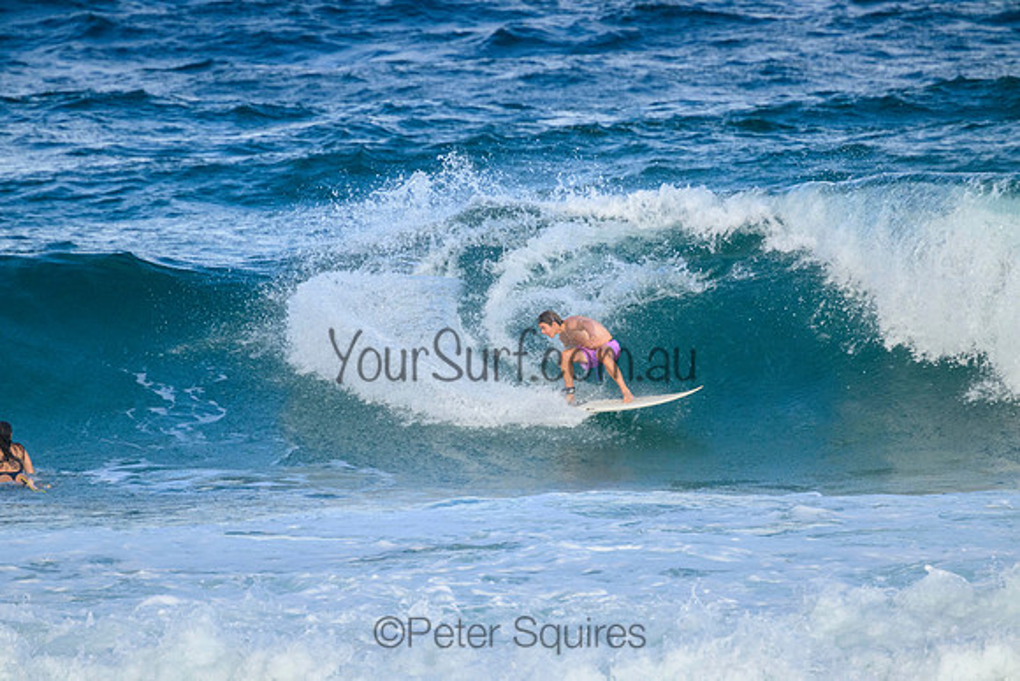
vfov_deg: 1.7
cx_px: 510
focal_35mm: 800
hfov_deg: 2.6
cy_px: 340
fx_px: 22671
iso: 2200
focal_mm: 800
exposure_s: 1/1600
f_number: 11
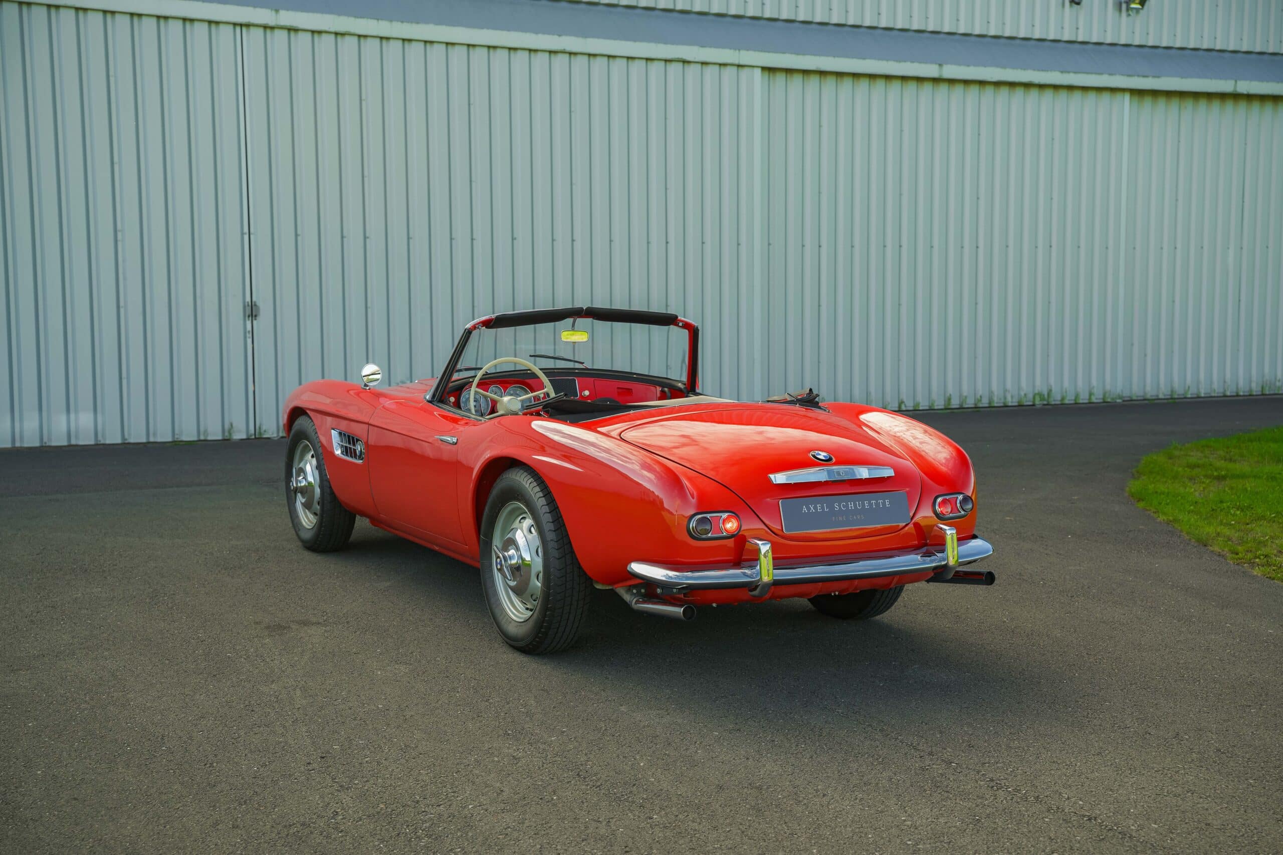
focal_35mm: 45
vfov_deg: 30.0
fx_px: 1597
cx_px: 642
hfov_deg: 43.8
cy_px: 428
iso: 160
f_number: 4.5
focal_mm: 44.8
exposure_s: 1/200
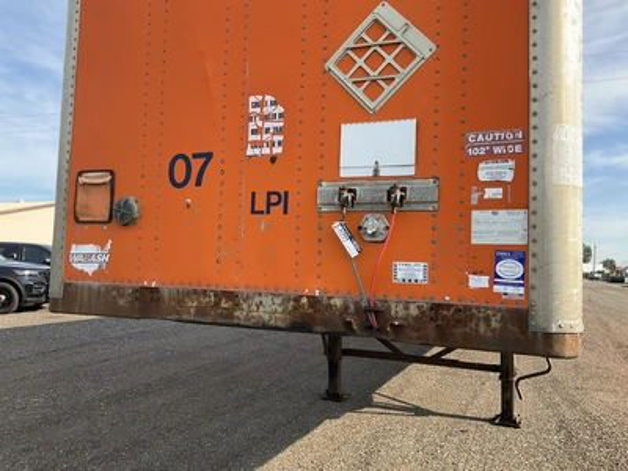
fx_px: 526
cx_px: 314
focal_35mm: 29
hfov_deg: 61.7
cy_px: 236
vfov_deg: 48.2
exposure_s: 1/700
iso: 25
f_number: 1.8
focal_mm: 3
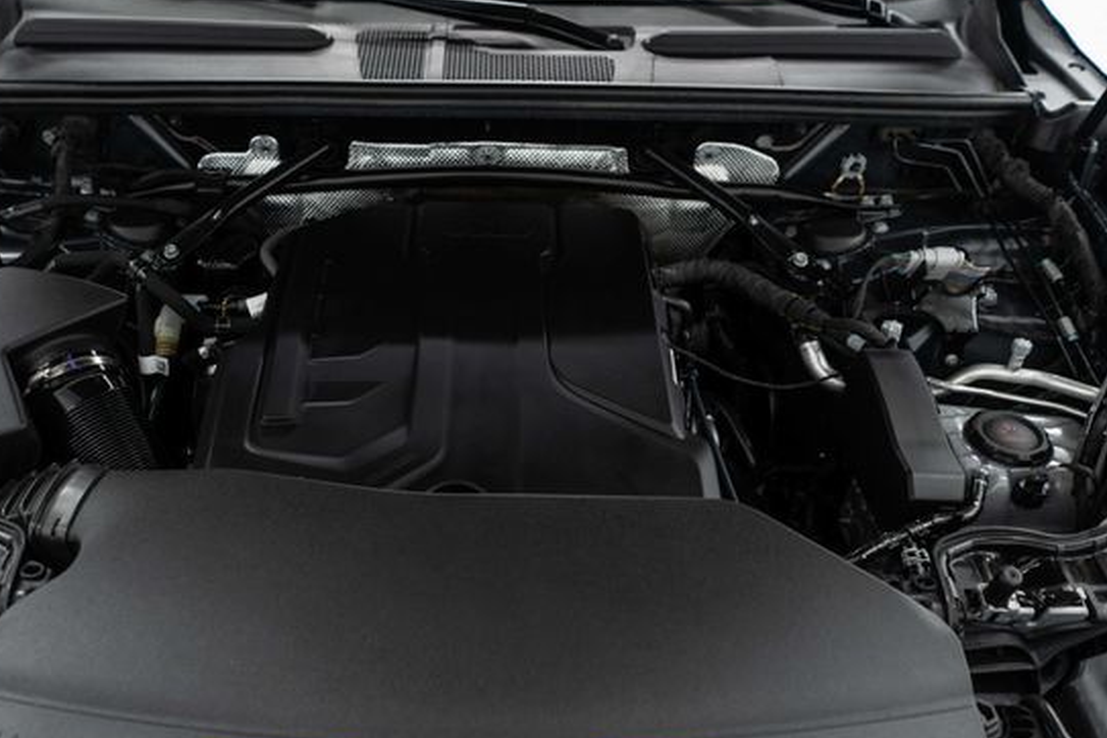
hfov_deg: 57.1
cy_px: 344
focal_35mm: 33
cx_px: 491
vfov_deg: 39.9
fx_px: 1015
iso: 640
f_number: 3.2
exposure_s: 1/50
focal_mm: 28
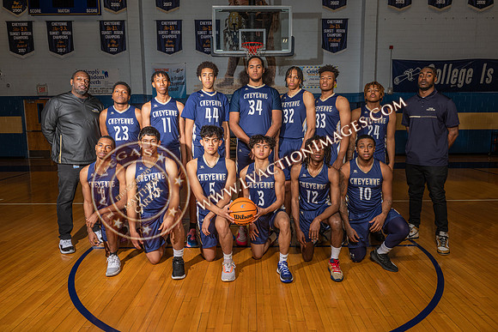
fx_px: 347
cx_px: 251
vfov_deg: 51.1
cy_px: 164
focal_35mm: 25
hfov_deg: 71.3
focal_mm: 24
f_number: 7.1
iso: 125
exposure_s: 1/125
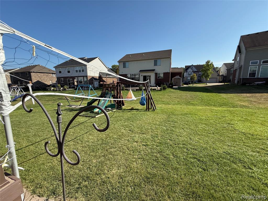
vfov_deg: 85.7
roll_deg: +1.6
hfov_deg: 102.1
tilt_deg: -11.5
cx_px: 134
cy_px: 100
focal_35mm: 14
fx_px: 108
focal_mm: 2.22
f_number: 2.2
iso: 50
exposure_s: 1/1001
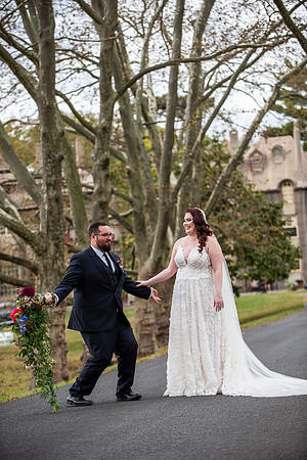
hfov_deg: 12.5
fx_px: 1407
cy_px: 230
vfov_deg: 18.6
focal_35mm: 110
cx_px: 154
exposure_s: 1/1000
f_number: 3.5
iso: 320
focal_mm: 110
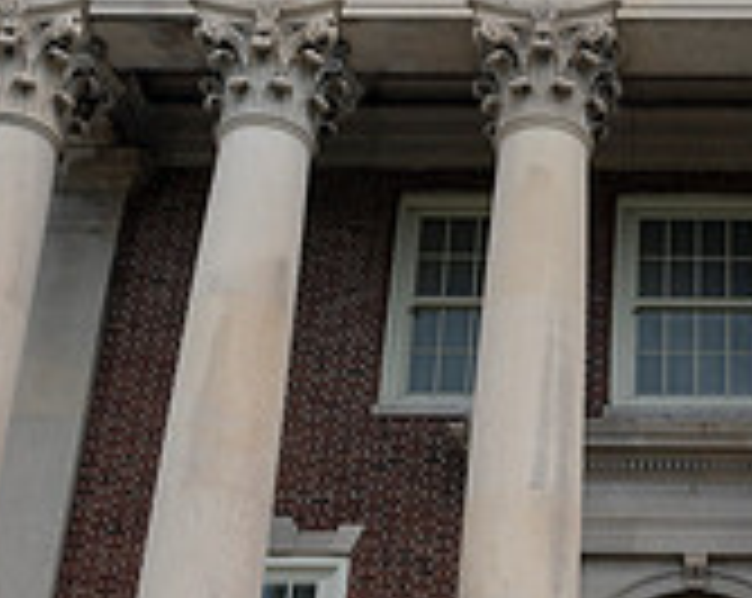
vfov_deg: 18.6
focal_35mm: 82
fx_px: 1822
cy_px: 399
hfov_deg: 22.8
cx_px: 660
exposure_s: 1/60
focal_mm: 24
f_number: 5.6
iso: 80
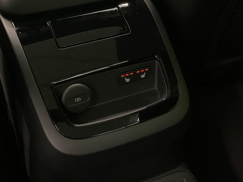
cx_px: 122
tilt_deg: -43.7
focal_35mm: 52
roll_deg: -3.0
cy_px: 91
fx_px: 365
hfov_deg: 36.8
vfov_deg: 28.0
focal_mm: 6
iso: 800
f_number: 2
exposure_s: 1/33
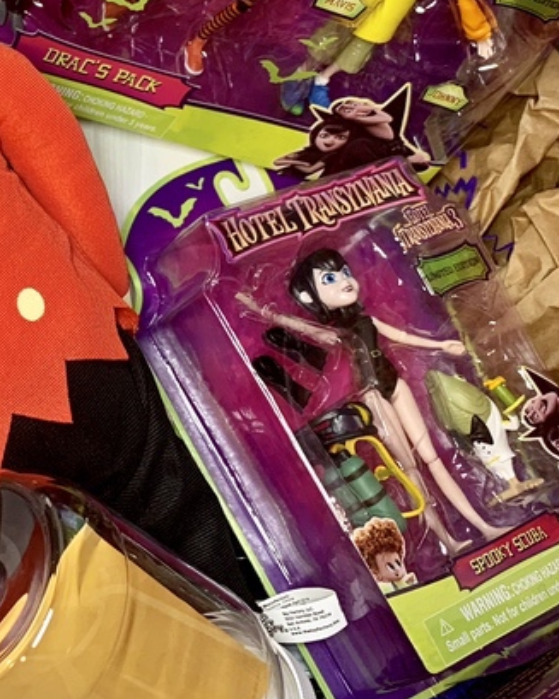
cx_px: -17
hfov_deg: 21.9
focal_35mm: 67
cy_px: 135
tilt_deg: -65.7
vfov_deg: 27.7
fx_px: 1386
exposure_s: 1/60
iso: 100
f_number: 1.8
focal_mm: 4.25
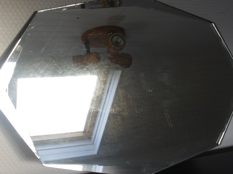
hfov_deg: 38.8
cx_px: 134
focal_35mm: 49
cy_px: 84
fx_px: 330
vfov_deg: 29.7
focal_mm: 26.25
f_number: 8
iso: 800
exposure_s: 1/40
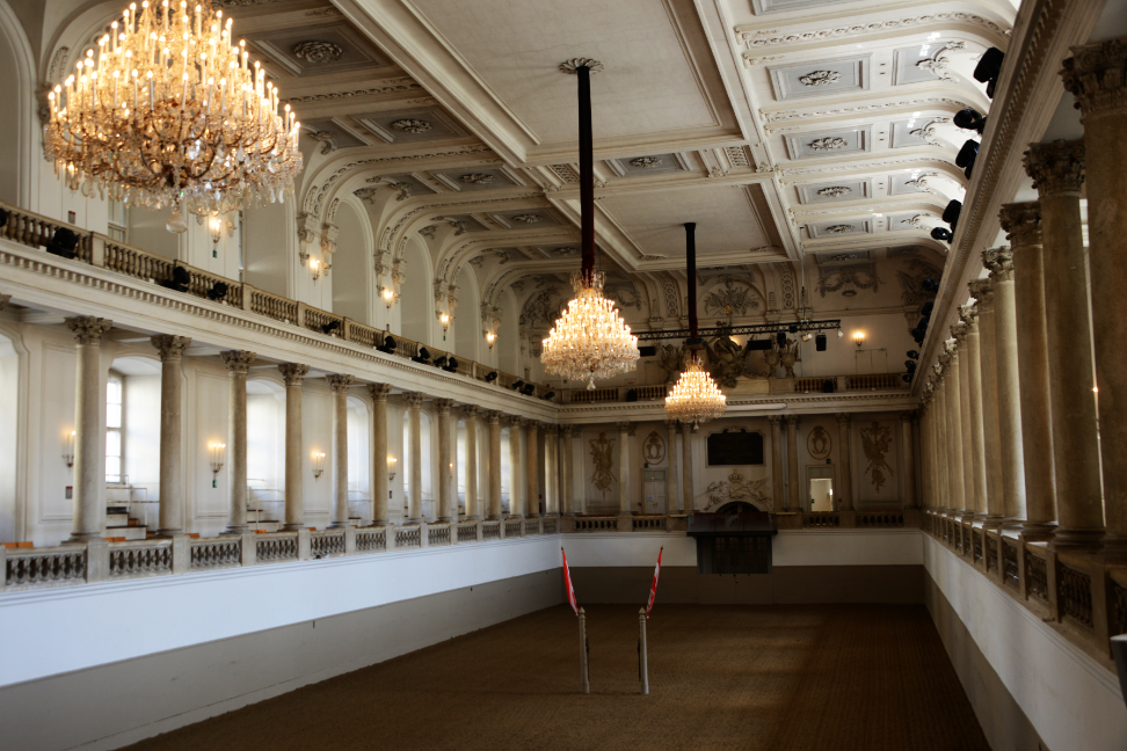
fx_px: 1127
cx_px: 551
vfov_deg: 36.9
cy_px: 385
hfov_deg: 53.1
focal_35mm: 36
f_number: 5
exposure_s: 1/20
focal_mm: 35
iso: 250
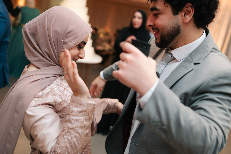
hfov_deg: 52.2
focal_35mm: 37
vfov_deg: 36.2
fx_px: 236
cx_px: 116
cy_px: 77
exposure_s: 1/160
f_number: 2
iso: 800
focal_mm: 35
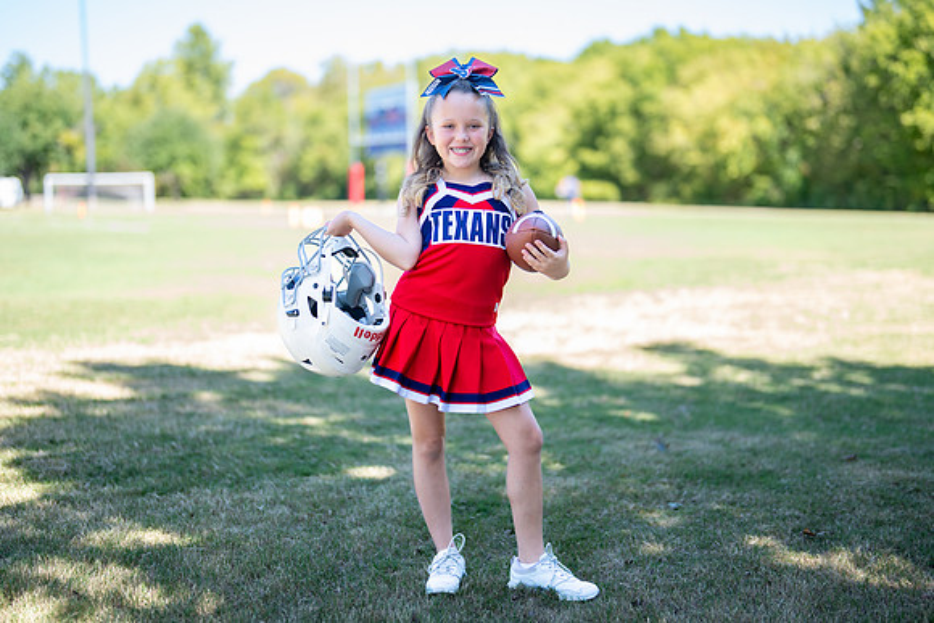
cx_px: 463
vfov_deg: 24.4
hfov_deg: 35.9
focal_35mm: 56
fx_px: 1442
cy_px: 294
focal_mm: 50
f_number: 1.2
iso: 100
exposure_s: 1/1000
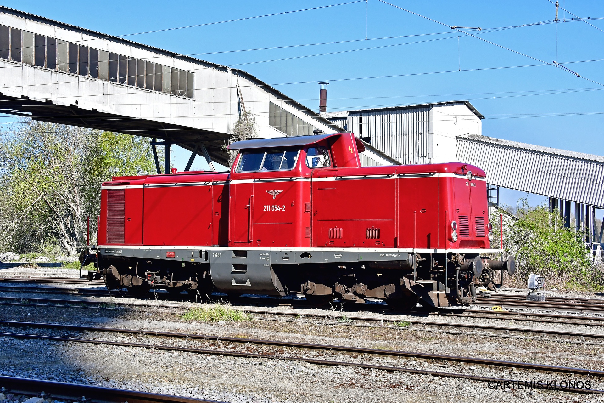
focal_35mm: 57
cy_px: 202
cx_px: 302
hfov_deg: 35.1
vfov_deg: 23.8
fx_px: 956
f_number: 13
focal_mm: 38
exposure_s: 1/250
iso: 400
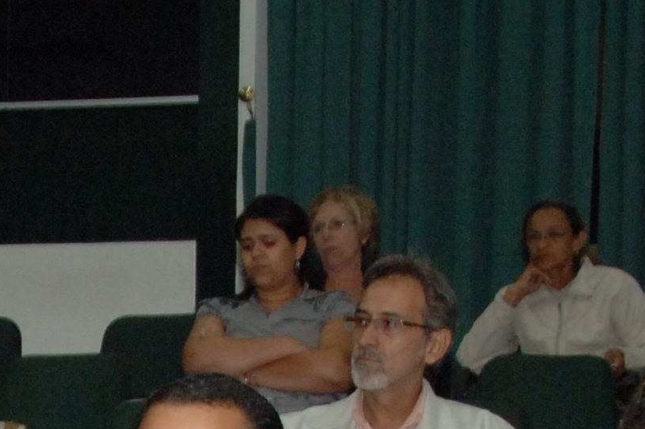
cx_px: -208
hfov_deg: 10.5
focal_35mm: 191
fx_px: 3419
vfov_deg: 6.9
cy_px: 868
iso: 800
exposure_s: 1/250
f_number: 4.5
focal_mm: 24
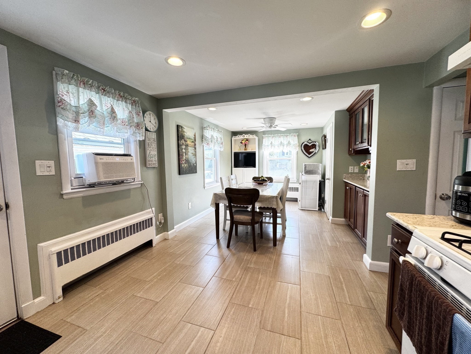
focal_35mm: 14
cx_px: 236
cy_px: 177
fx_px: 190
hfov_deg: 102.1
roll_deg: +0.4
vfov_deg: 85.7
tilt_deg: -5.2
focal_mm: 2.22
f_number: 2.2
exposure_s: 1/120
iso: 80
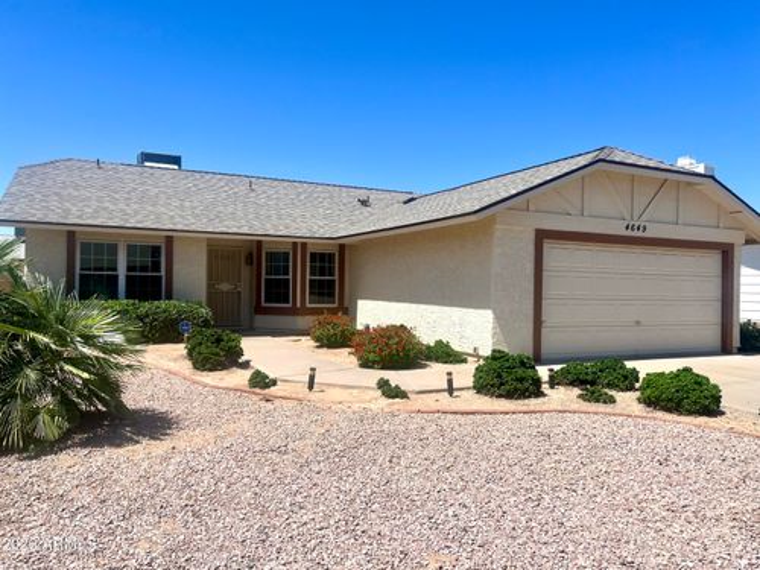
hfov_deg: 67.3
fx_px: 571
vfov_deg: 53.1
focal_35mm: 26
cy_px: 285
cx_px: 380
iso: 50
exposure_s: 1/5076
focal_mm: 5.1
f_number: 1.6
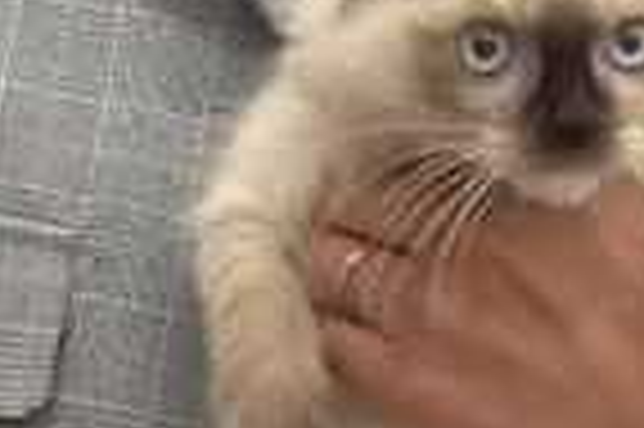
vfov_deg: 7.0
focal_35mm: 192
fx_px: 3431
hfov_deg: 10.4
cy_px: -171
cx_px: 941
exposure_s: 1/30
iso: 80
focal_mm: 2.03
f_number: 2.4
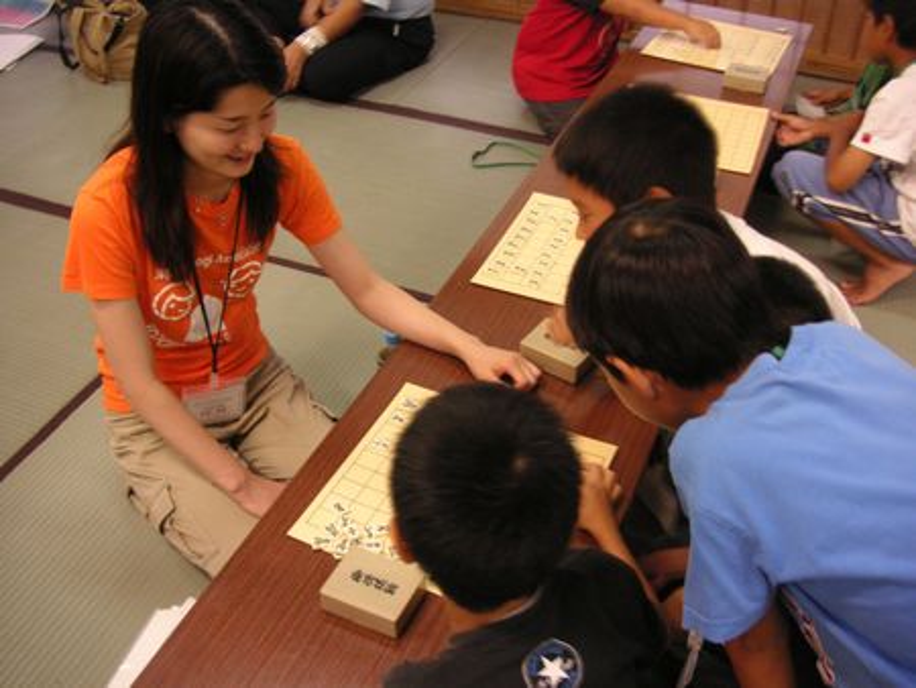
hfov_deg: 50.1
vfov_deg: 38.7
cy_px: 344
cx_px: 458
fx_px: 980
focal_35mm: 37
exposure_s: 1/6
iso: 100
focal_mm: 6.1
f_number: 2.8
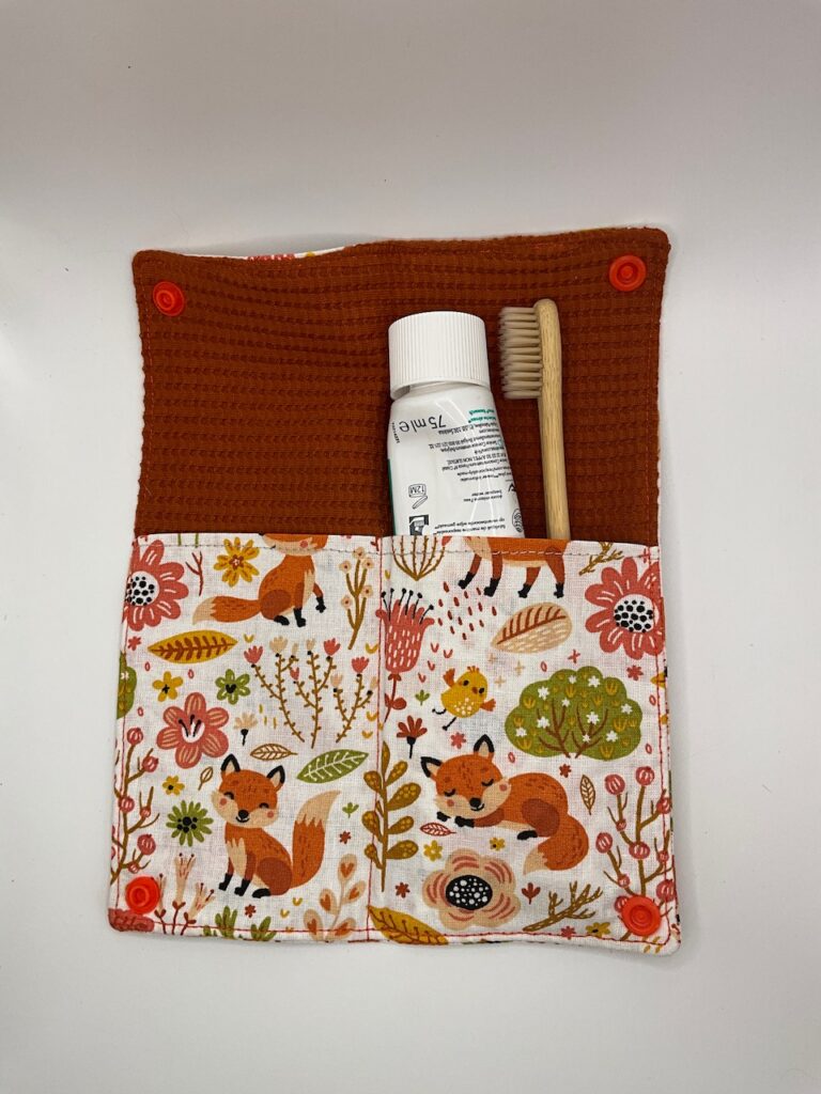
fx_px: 917
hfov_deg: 48.2
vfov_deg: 61.7
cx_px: 410
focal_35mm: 29
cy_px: 547
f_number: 1.8
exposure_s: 1/265
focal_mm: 3
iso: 25
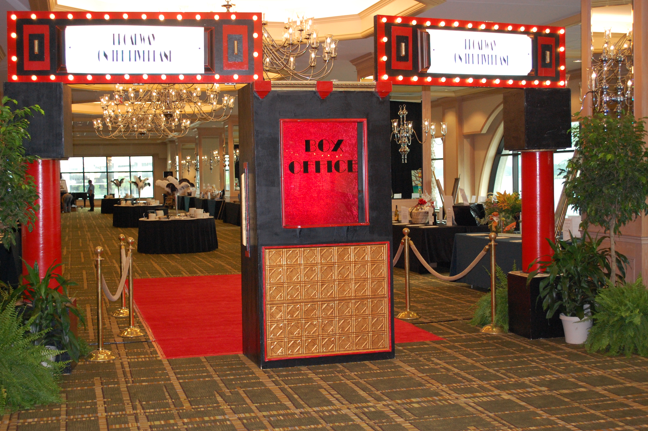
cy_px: 216
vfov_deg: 28.0
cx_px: 324
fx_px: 863
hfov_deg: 41.1
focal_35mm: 48
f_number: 5
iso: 900
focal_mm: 32
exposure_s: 1/60
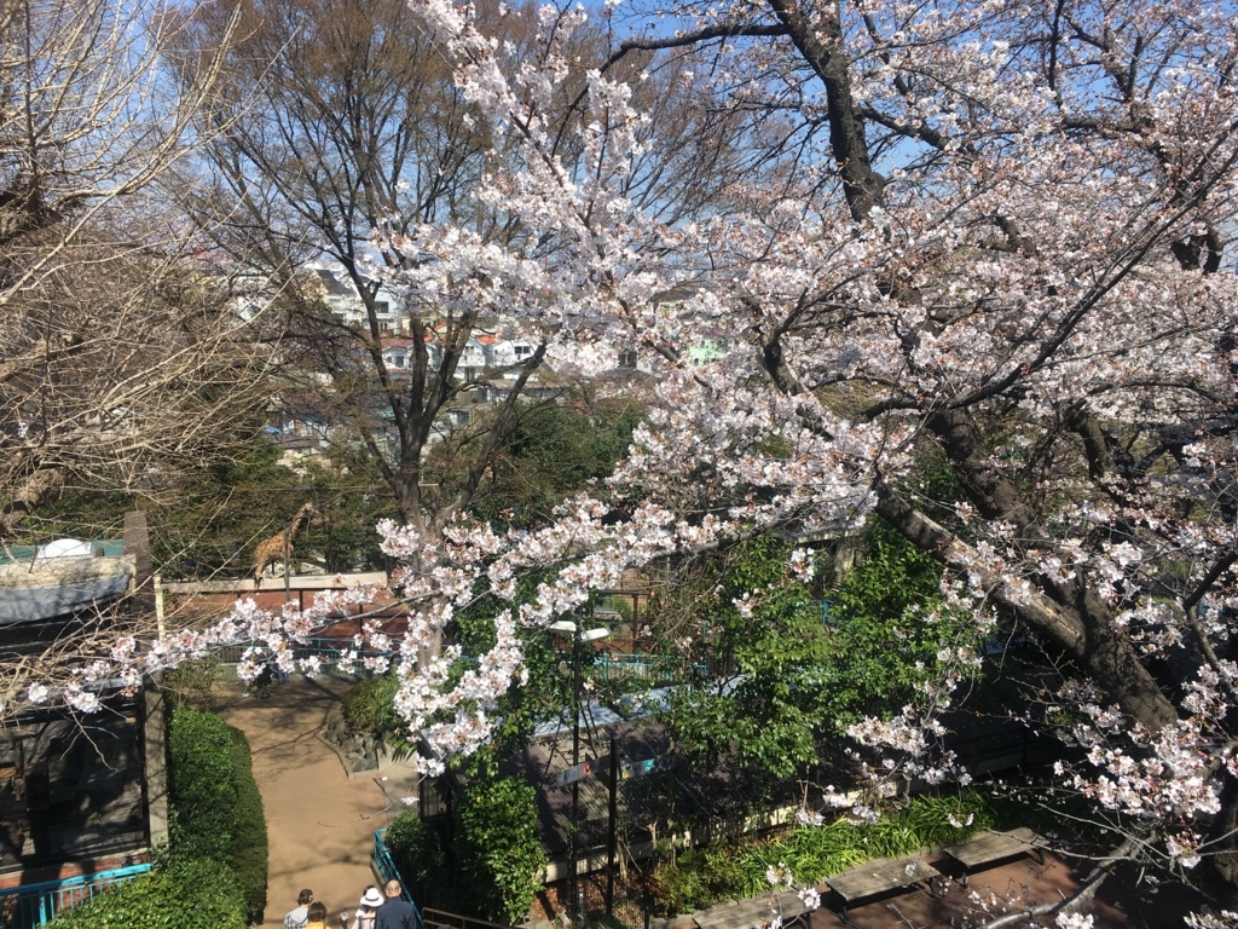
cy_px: 464
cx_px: 619
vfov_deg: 48.2
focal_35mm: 29
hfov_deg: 61.7
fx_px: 1037
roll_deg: -0.1
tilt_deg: -9.4
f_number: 2.2
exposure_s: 1/1538
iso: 25
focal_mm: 4.15
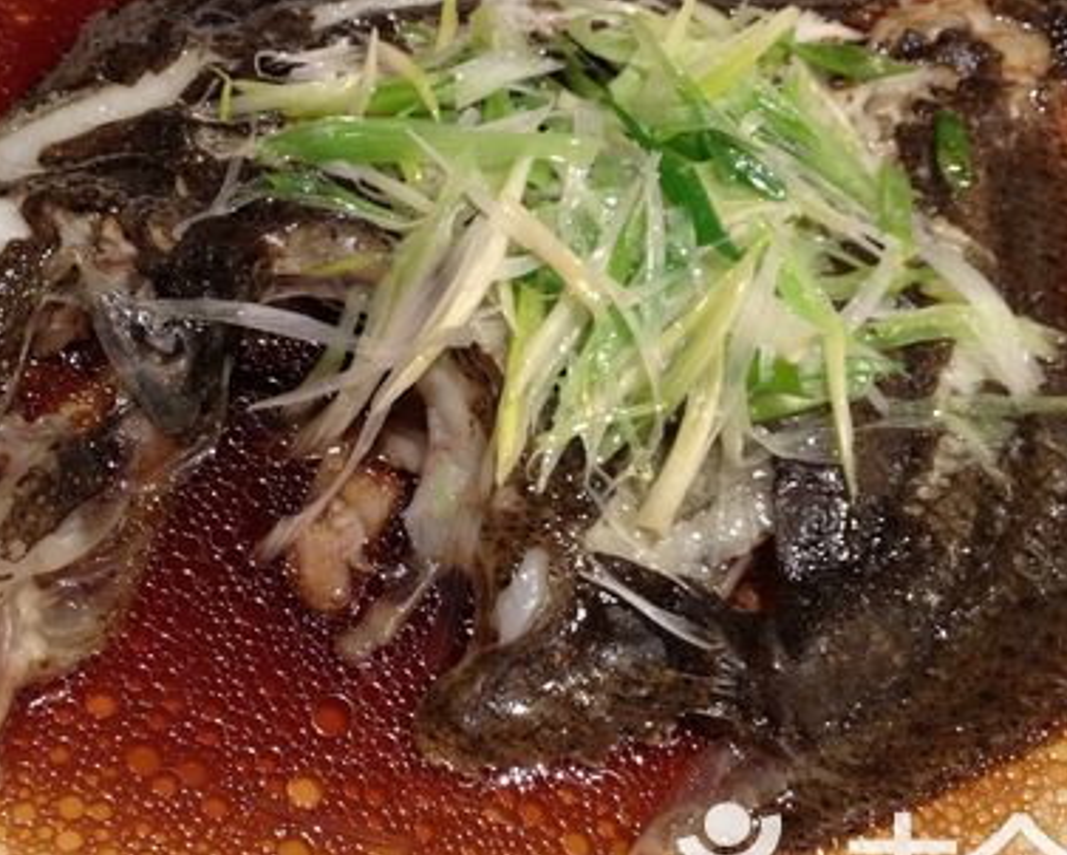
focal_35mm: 58
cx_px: 481
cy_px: 337
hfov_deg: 32.4
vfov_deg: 26.2
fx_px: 1833
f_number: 2.4
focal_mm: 4.28
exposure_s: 1/20
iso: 125
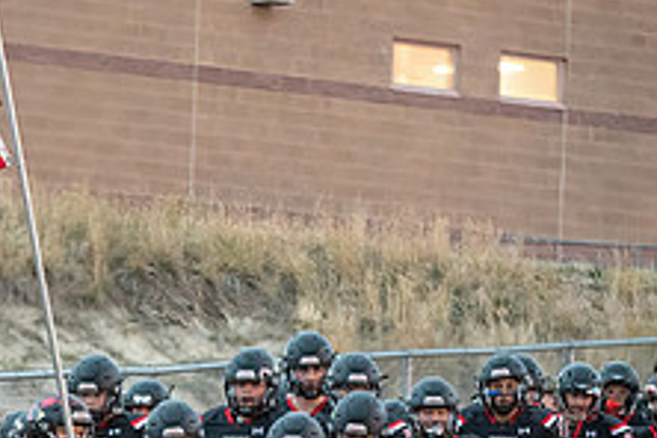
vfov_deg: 3.9
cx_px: 127
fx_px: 6423
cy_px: 454
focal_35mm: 352
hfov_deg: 5.8
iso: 6400
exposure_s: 1/160
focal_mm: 135
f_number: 2.8
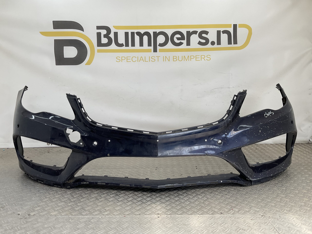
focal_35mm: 29
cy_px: 117
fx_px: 261
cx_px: 156
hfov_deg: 61.7
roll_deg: -1.0
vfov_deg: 48.2
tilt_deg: -9.7
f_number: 1.8
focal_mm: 3
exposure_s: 1/253
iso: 16
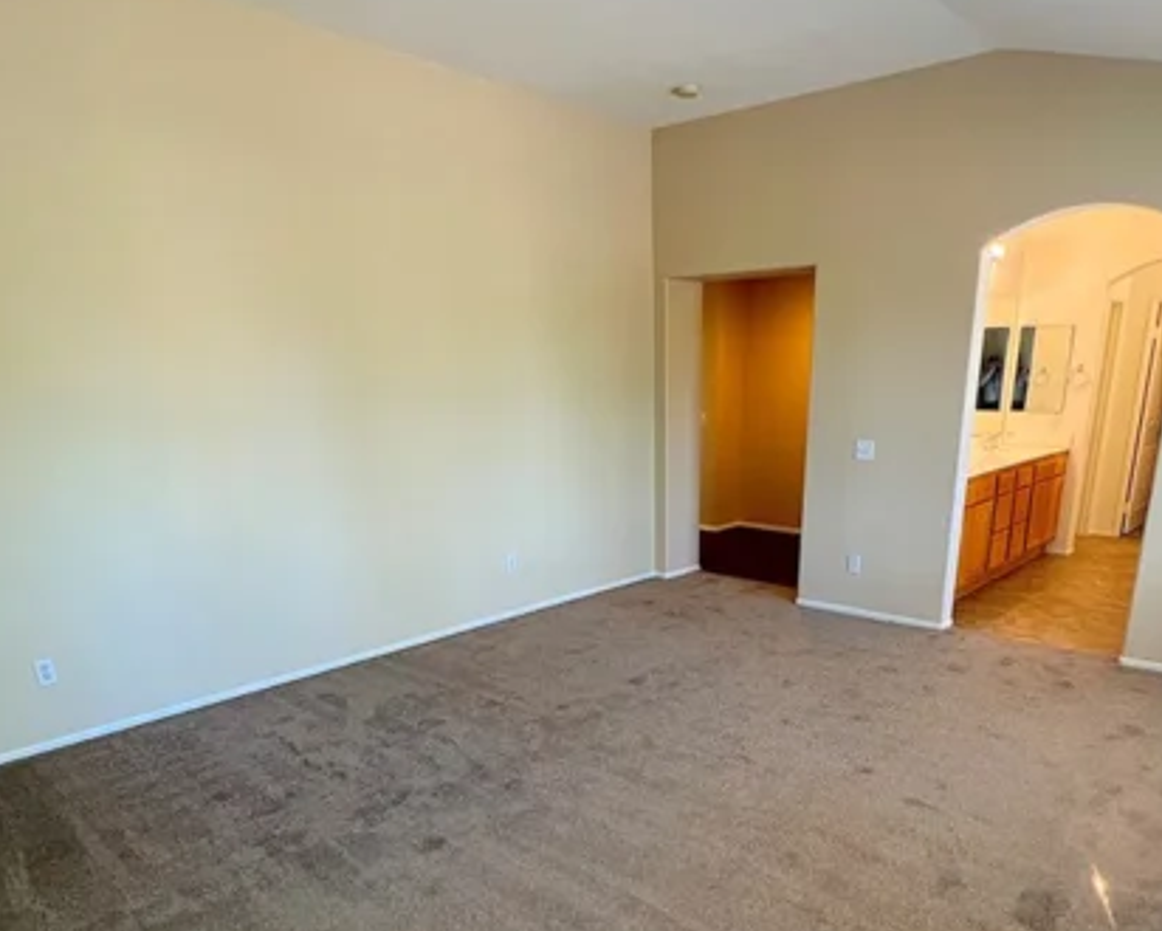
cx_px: 642
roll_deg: +0.6
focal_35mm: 23
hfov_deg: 72.4
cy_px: 657
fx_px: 791
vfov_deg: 58.8
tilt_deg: -18.7
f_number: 1.8
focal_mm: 1.57
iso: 200
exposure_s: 1/60
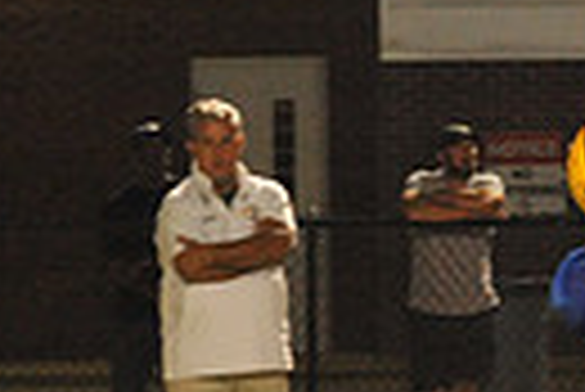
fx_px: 14495
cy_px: 194
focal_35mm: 891
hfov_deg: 2.3
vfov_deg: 1.5
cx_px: 1053
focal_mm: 200
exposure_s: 1/200
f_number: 6.3
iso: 6400
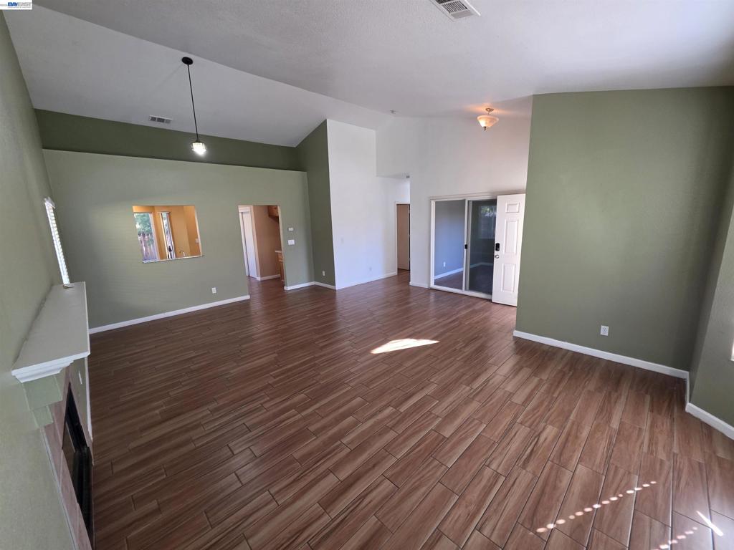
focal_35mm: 13
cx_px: 367
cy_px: 275
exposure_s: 1/120
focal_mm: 2.2
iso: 160
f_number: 1.9
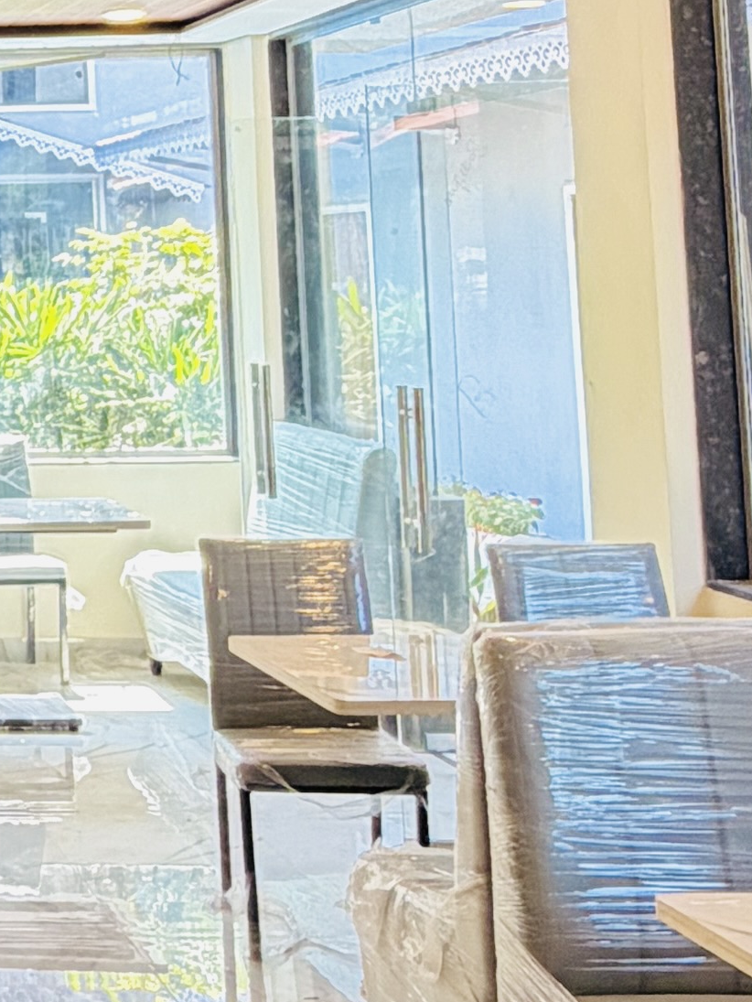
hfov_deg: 17.1
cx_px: -539
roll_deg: -0.2
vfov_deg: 25.9
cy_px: 123
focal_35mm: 73
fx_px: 2113
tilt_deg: +5.3
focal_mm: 2.22
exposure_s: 1/121
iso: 200
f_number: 2.2
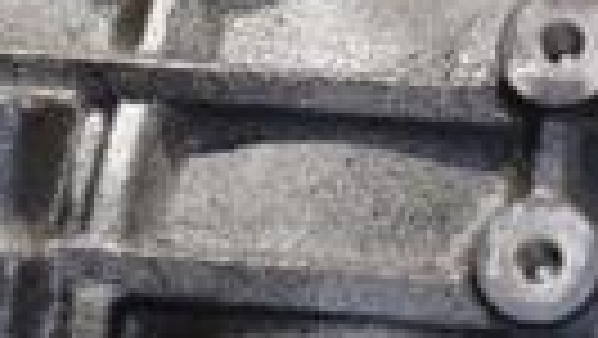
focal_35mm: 213
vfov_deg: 5.7
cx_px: 607
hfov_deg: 10.0
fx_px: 3379
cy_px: -23
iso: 800
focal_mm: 30
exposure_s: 1/125
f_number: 5
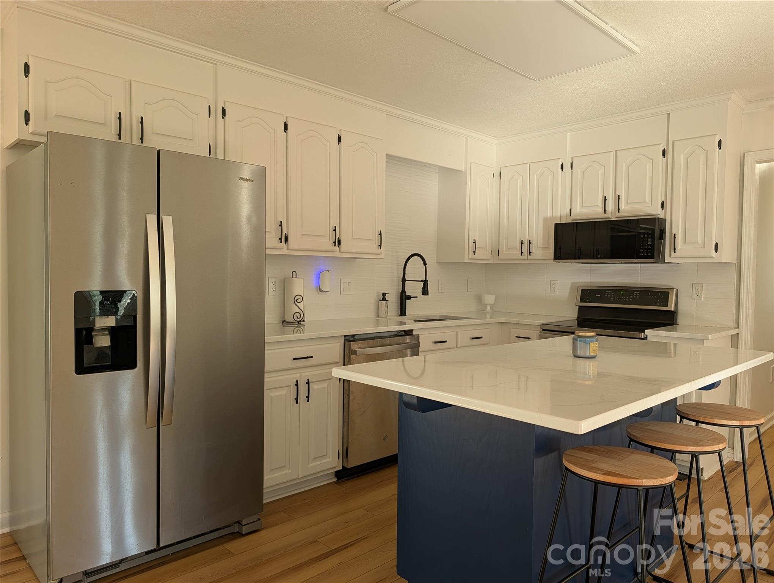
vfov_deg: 56.9
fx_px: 537
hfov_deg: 71.5
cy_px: 292
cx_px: 387
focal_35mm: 24
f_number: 1.68
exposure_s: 1/30
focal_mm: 6.9
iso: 72
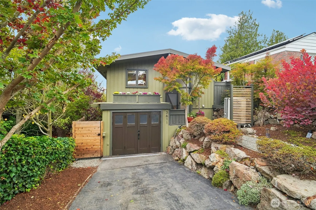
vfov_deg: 73.7
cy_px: 105
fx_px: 140
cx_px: 158
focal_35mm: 16
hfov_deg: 96.7
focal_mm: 16
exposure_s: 1/160
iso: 1600
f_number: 8
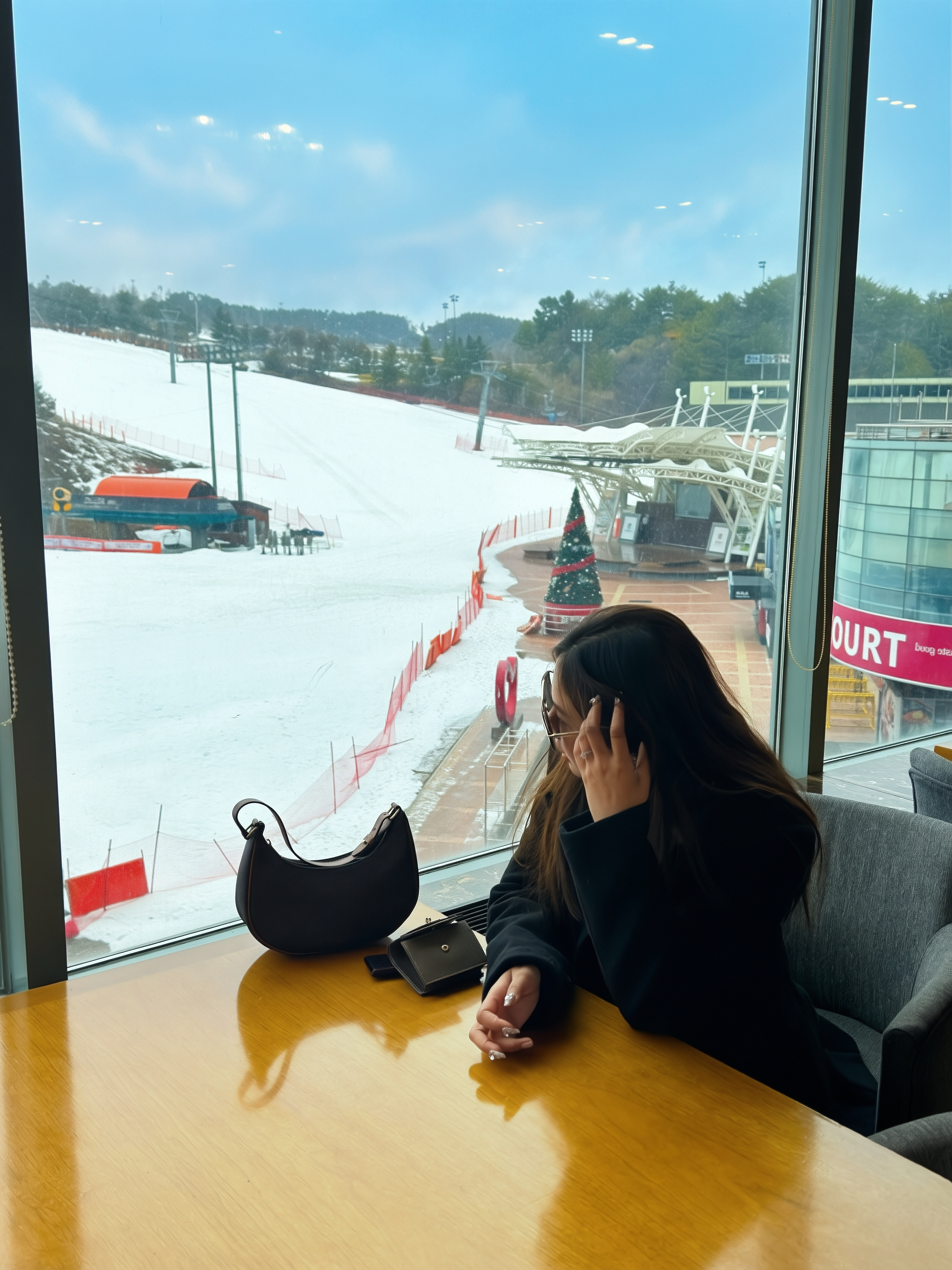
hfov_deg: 40.7
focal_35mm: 35
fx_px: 1283
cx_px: 476
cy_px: 635
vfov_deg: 52.6
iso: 100
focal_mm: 6.86
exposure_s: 1/1597
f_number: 1.78
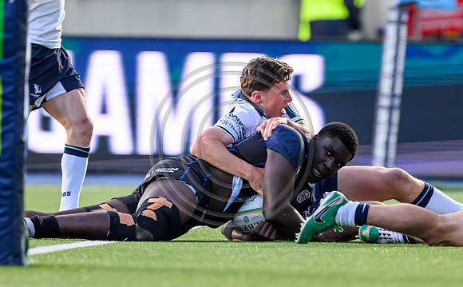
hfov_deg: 2.3
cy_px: 297
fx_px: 11373
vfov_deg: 1.4
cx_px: 334
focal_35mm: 904
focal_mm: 400
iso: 4000
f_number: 3.5
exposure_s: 1/1600
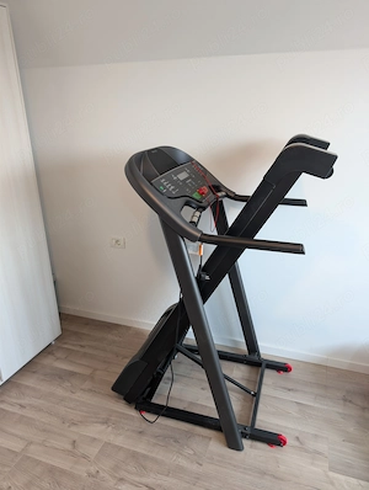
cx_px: 184
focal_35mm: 24
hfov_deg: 57.0
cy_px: 245
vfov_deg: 71.5
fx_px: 340
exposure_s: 1/30
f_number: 1.68
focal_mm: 6.9
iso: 61
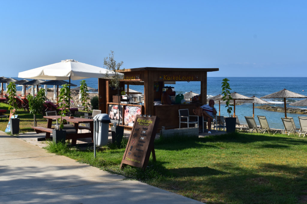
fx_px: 409
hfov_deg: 41.1
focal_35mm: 48
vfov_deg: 28.1
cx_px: 154
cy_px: 102
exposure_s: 1/500
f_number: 11
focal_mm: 32
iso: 280
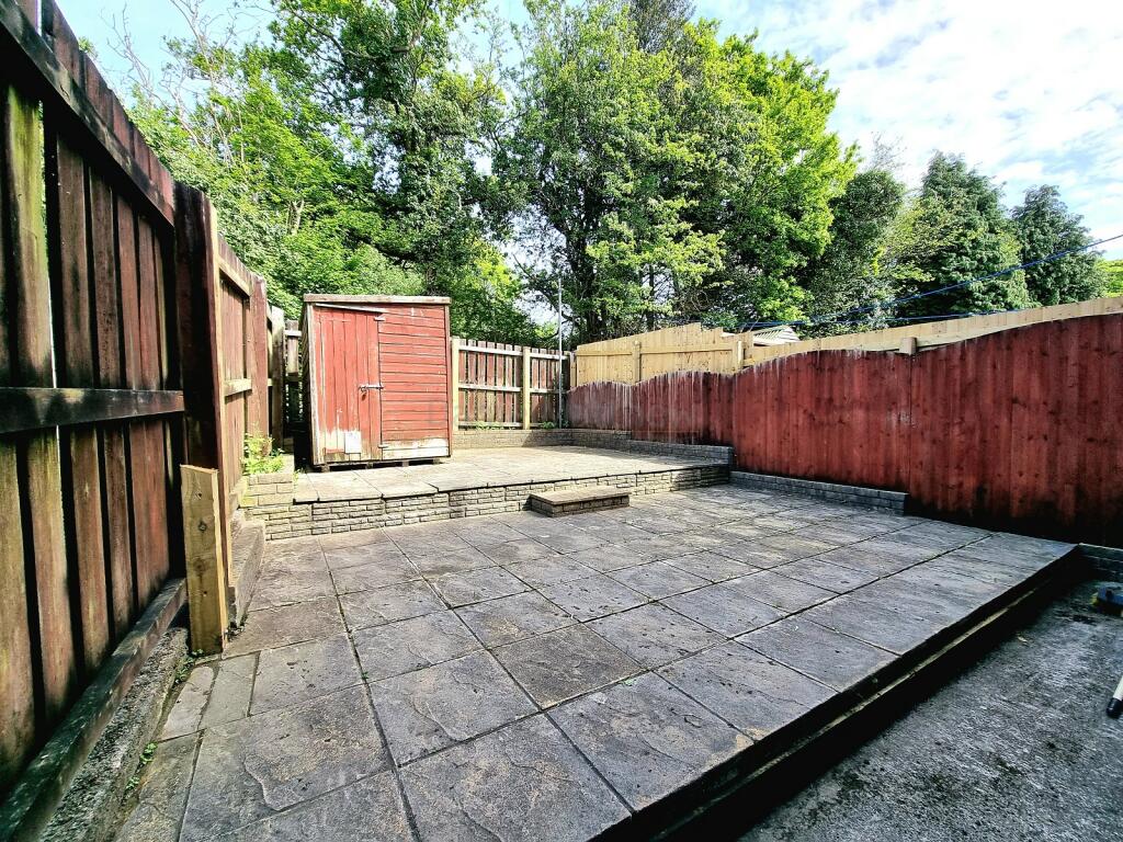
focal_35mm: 13
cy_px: 421
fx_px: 422
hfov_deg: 106.2
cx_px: 562
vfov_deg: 89.9
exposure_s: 1/833
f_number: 2.2
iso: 50
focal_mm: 2.2
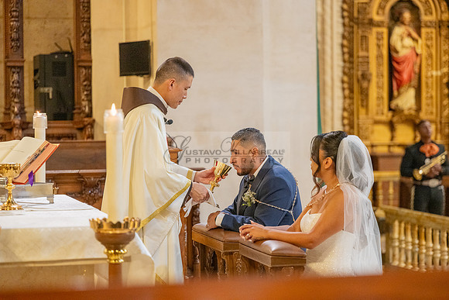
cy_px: 150
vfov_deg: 13.4
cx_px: 224
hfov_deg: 20.0
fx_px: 1272
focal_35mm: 102
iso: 2000
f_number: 2.8
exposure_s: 1/200
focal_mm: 102
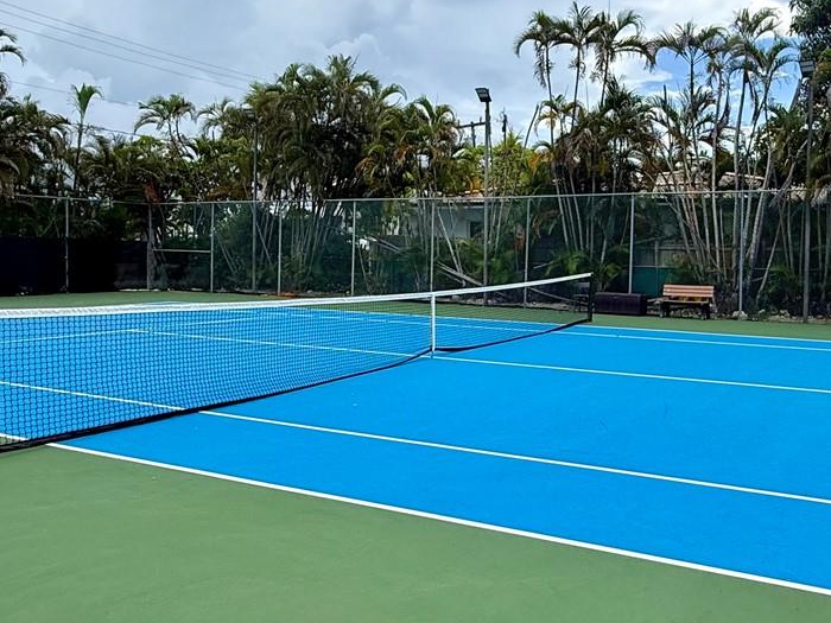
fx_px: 768
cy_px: 263
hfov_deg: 56.0
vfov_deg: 44.0
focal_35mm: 32
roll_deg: -0.3
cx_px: 532
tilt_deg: -0.2
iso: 50
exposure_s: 1/1534
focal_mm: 2.22
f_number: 2.2
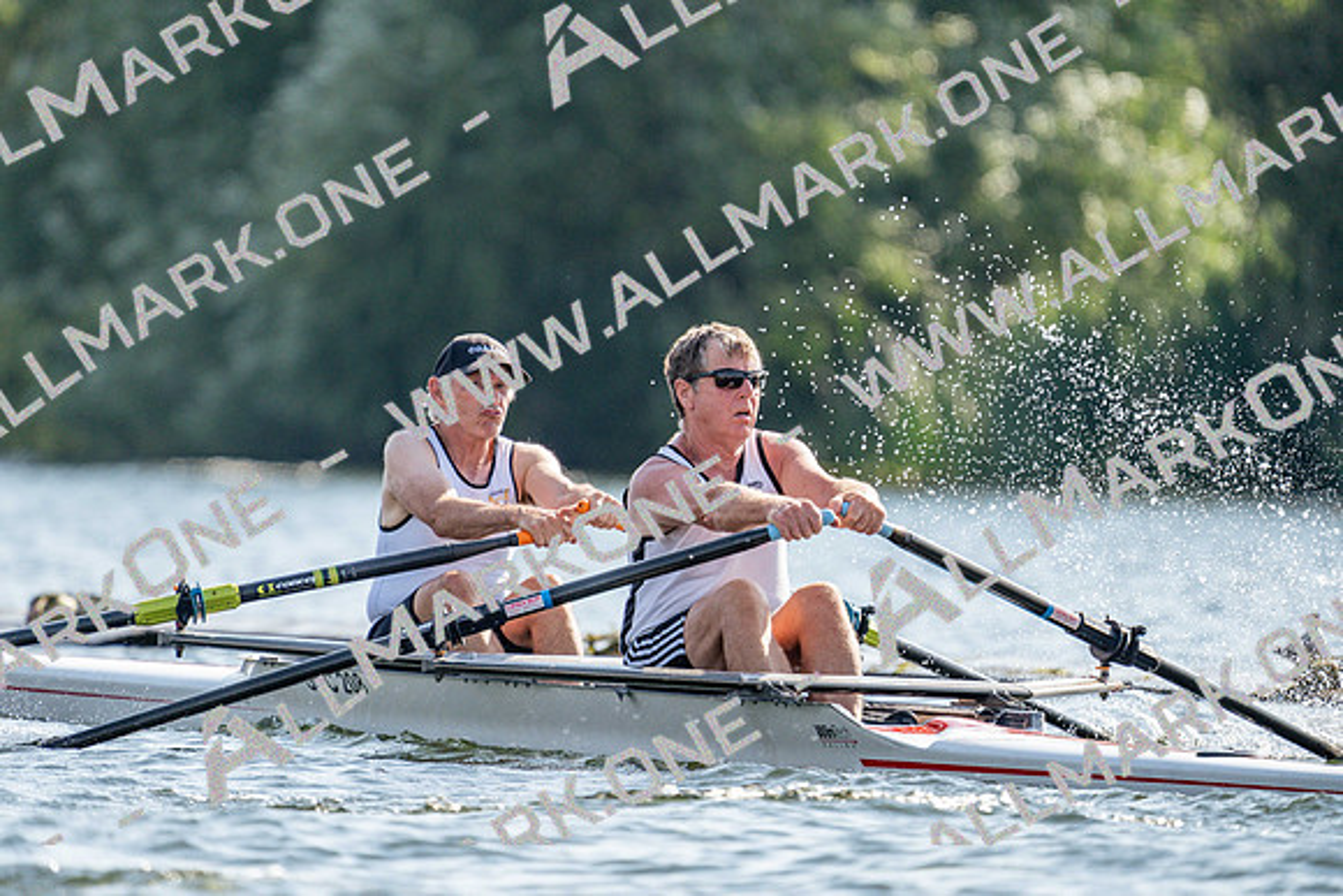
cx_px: 672
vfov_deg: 2.3
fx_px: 22388
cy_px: 448
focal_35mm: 600
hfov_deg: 3.4
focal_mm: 600
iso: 500
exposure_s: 1/1600
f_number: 6.3
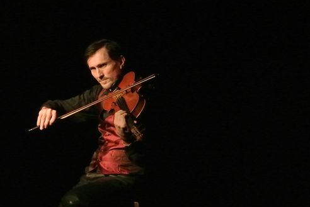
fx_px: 1793
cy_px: 115
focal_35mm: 208
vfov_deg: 6.6
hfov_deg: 9.9
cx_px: 111
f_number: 4
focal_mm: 47.5
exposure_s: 1/125
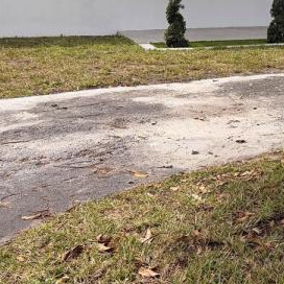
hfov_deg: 22.6
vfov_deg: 22.7
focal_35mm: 75
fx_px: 696
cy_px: 54
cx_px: 248
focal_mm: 6.76
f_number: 1.78
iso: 125
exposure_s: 1/5319
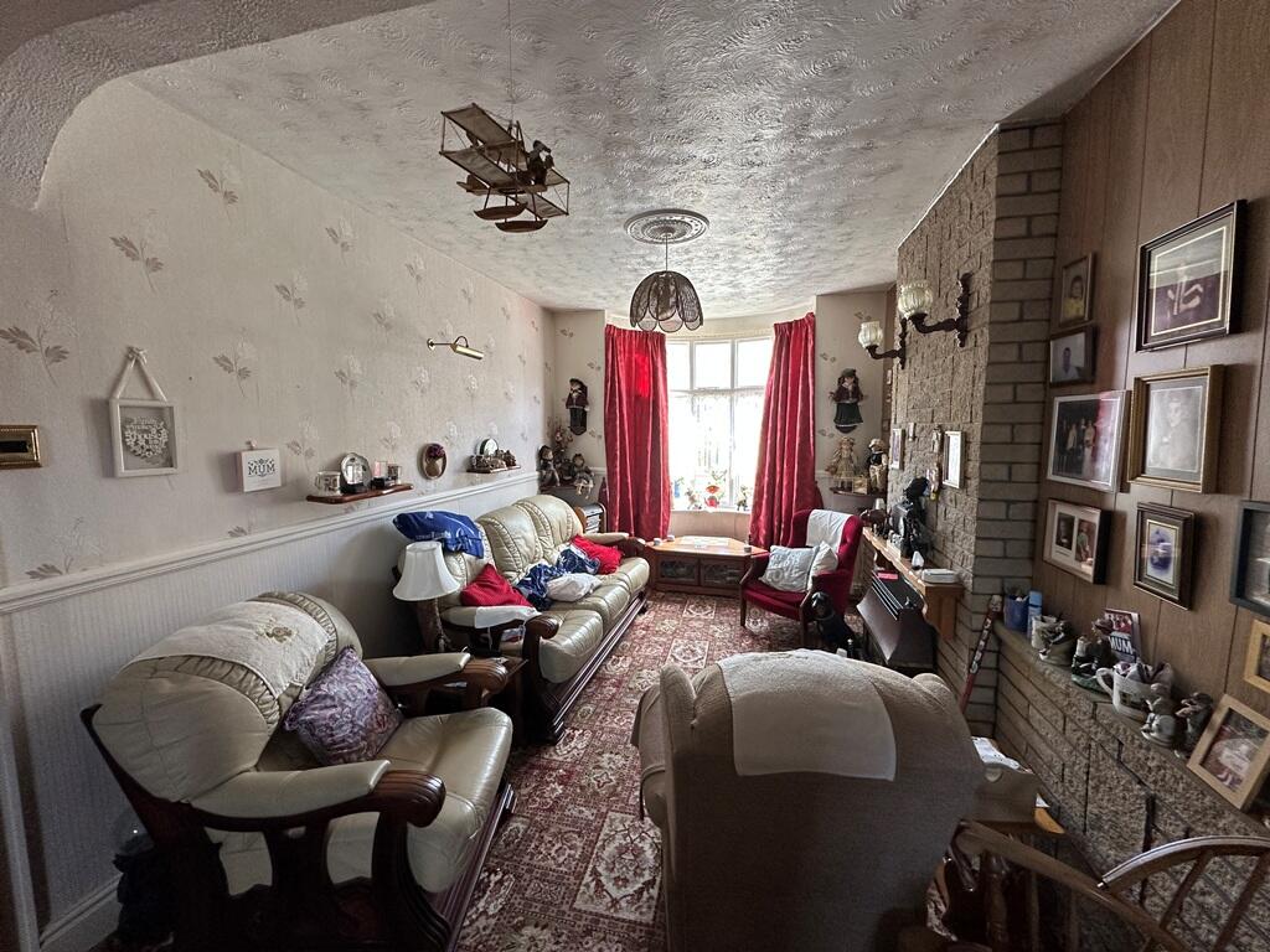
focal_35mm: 14
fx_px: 514
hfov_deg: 102.1
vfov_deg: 85.7
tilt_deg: -5.2
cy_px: 476
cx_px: 635
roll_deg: +0.1
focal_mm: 2.22
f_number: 2.2
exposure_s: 1/99
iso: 200
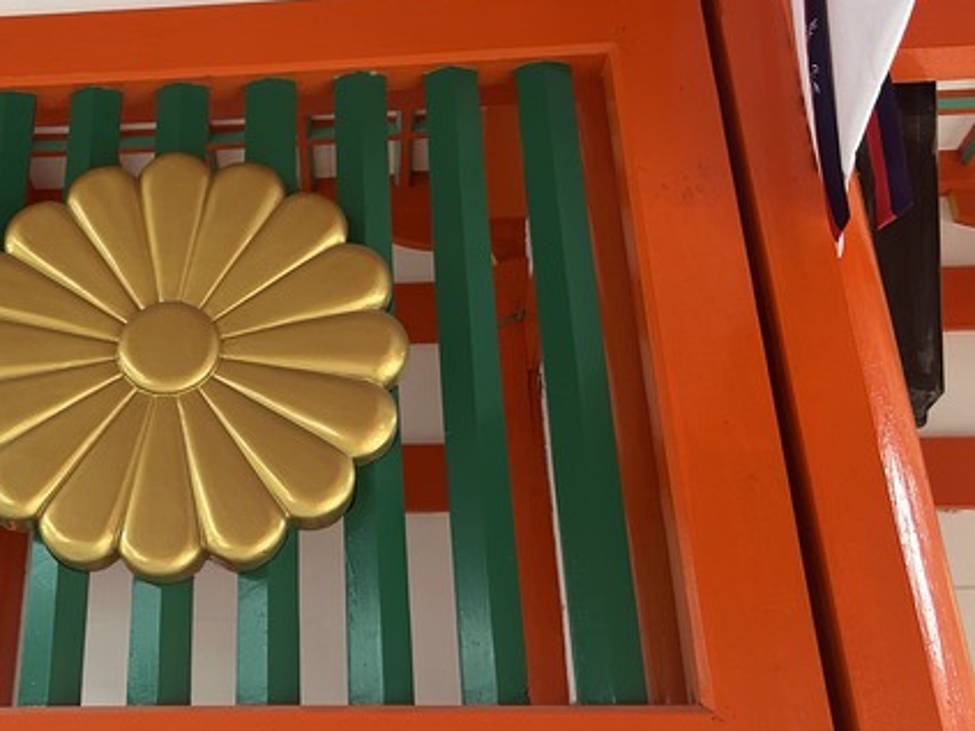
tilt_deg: +25.9
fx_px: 1352
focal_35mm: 48
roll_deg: -2.9
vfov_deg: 30.3
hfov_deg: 38.0
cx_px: 177
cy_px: 363
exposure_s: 1/60
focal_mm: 5.7
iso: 160
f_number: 1.5
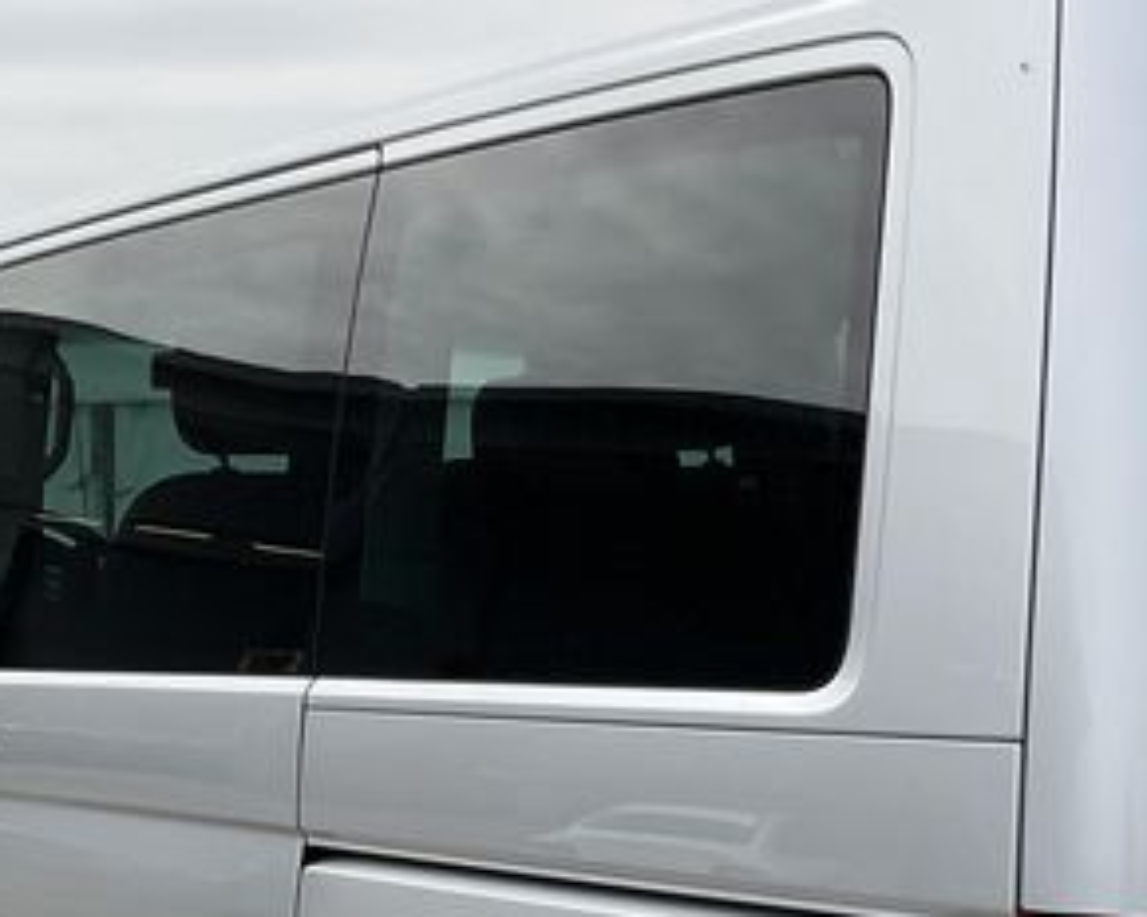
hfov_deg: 24.4
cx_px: 740
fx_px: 2648
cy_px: 996
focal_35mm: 78
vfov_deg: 18.9
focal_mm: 3
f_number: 1.8
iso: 25
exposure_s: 1/1451
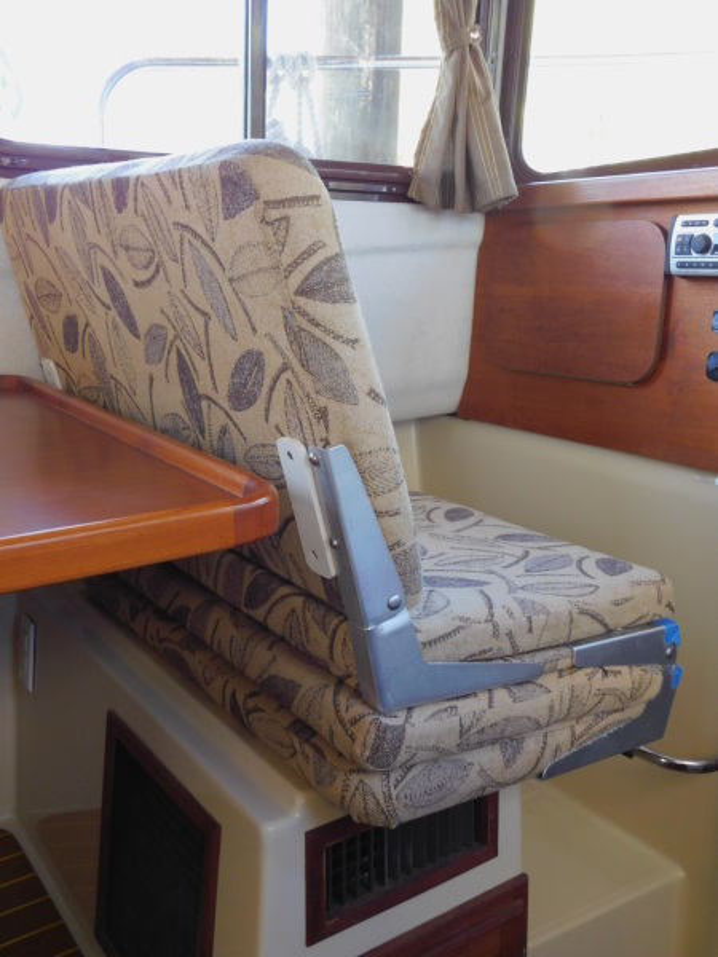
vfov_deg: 51.4
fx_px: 996
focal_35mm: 36
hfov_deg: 39.7
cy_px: 478
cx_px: 359
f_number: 3.5
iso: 280
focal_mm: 6.3
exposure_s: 1/30
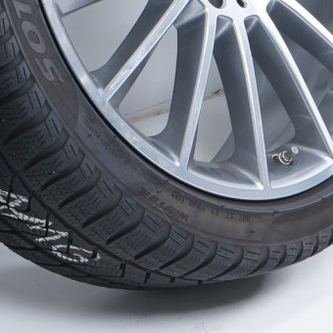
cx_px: 34
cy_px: -65
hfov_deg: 10.4
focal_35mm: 168
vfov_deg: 10.2
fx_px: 1828
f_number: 7.1
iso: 250
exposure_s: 1/100
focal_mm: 35
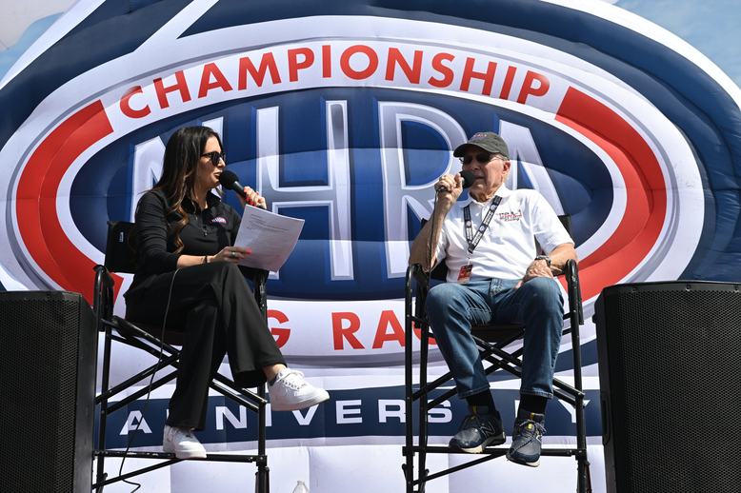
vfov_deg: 19.4
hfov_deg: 28.9
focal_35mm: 70
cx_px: 370
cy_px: 246
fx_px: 1440
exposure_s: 1/800
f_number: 5.6
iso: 200
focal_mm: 70
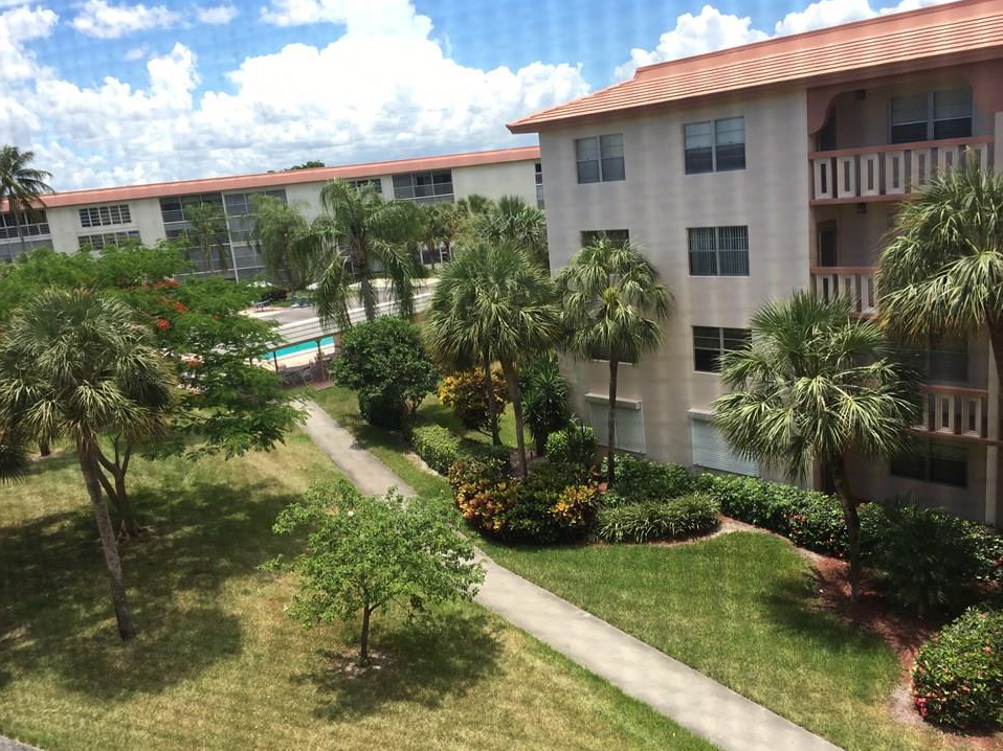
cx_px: 492
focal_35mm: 31
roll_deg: +5.6
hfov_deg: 58.4
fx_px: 898
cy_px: 394
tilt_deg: -13.6
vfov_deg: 45.4
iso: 25
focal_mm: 4.15
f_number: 2.2
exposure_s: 1/605
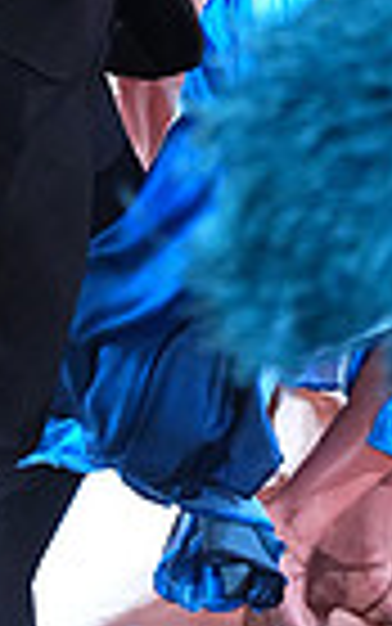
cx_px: 201
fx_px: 7616
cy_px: -180
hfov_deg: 2.9
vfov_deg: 4.7
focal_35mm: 446
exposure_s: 1/400
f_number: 4
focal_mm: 105
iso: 5000
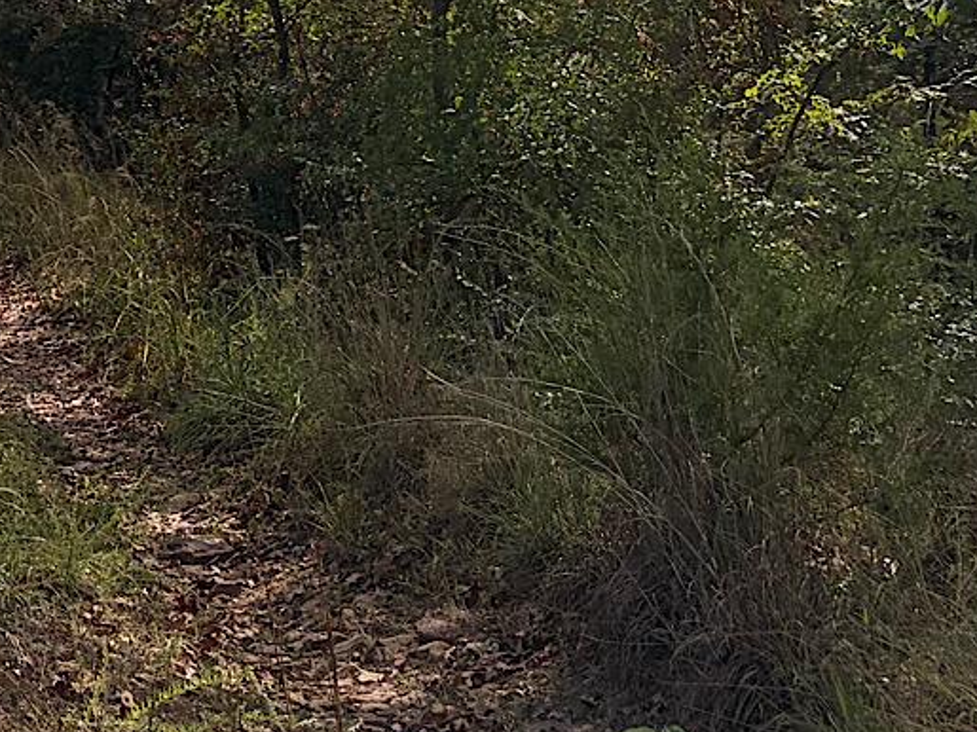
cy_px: -338
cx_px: -61
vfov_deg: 14.3
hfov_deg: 19.5
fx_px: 2737
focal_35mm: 97
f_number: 1.6
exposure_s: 1/7813
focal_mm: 5.96
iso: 64
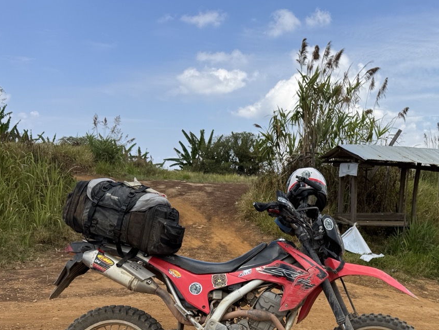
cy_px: 230
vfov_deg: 39.0
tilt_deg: -6.2
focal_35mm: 36
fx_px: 457
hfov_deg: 50.3
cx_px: 298
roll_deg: -1.3
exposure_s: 1/3096
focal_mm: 6.76
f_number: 1.78
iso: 80
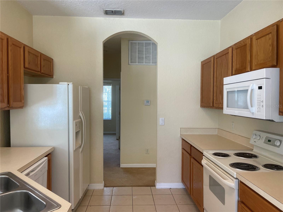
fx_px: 213
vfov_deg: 53.1
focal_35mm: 26
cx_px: 142
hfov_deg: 67.3
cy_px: 106
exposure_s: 1/120
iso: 125
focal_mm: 4.2
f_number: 1.6
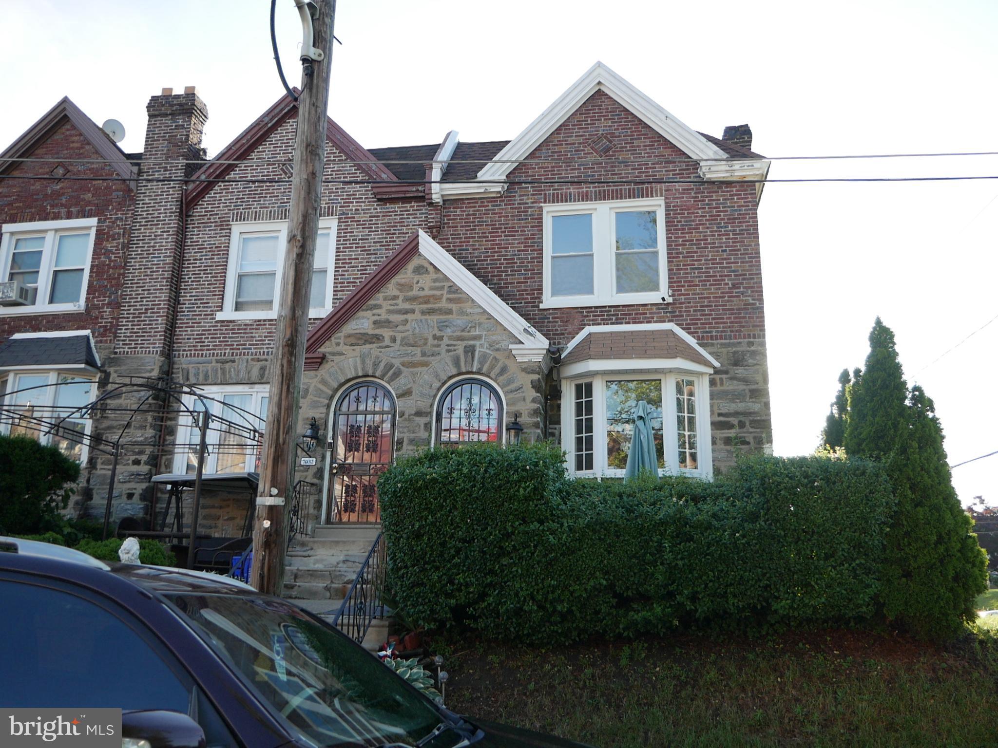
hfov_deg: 60.0
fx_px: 865
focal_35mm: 30
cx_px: 499
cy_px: 374
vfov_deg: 46.8
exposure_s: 1/500
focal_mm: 15
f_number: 3.7
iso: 320
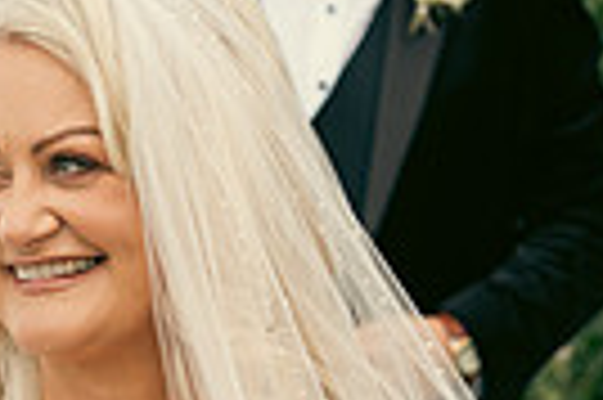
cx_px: 454
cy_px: 389
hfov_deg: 7.8
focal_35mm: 265
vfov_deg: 5.2
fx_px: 4433
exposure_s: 1/400
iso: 125
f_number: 3.5
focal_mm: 61
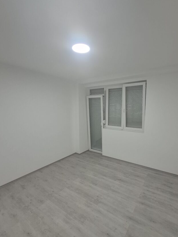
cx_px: 98
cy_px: 122
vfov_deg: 94.5
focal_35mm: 16
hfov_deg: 77.9
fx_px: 110
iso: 160
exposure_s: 1/50
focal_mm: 1.74
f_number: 2.2
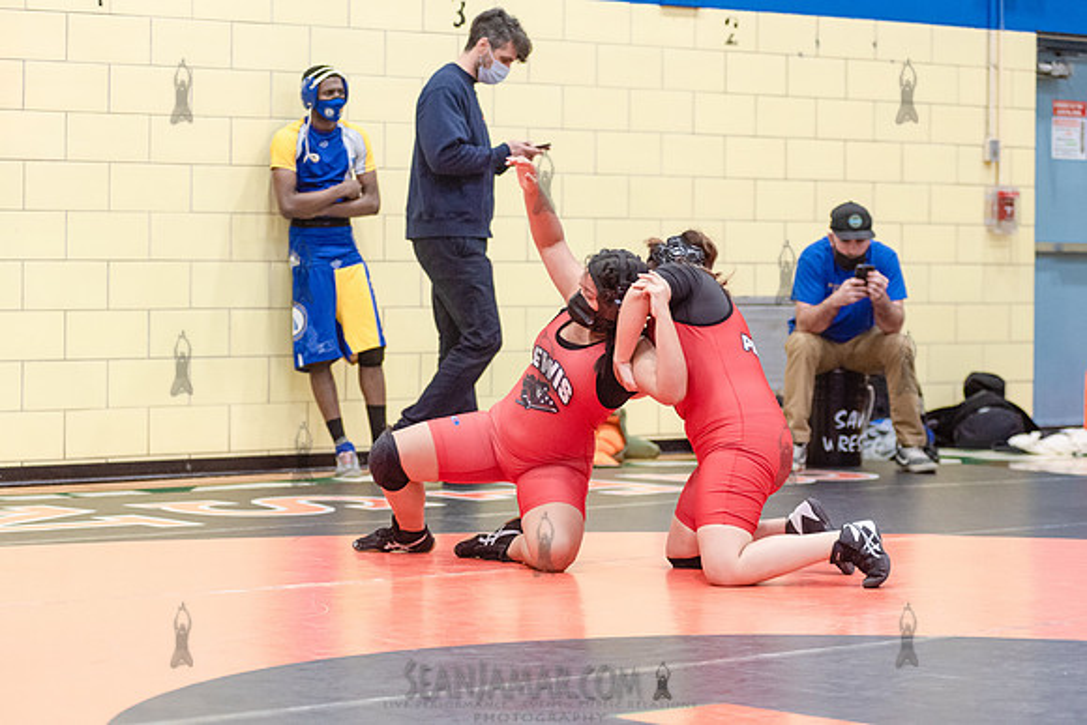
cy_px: 362
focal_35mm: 109
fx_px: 3282
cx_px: 544
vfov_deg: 12.6
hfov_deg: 18.8
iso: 4000
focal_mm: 100
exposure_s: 1/320
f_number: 3.5
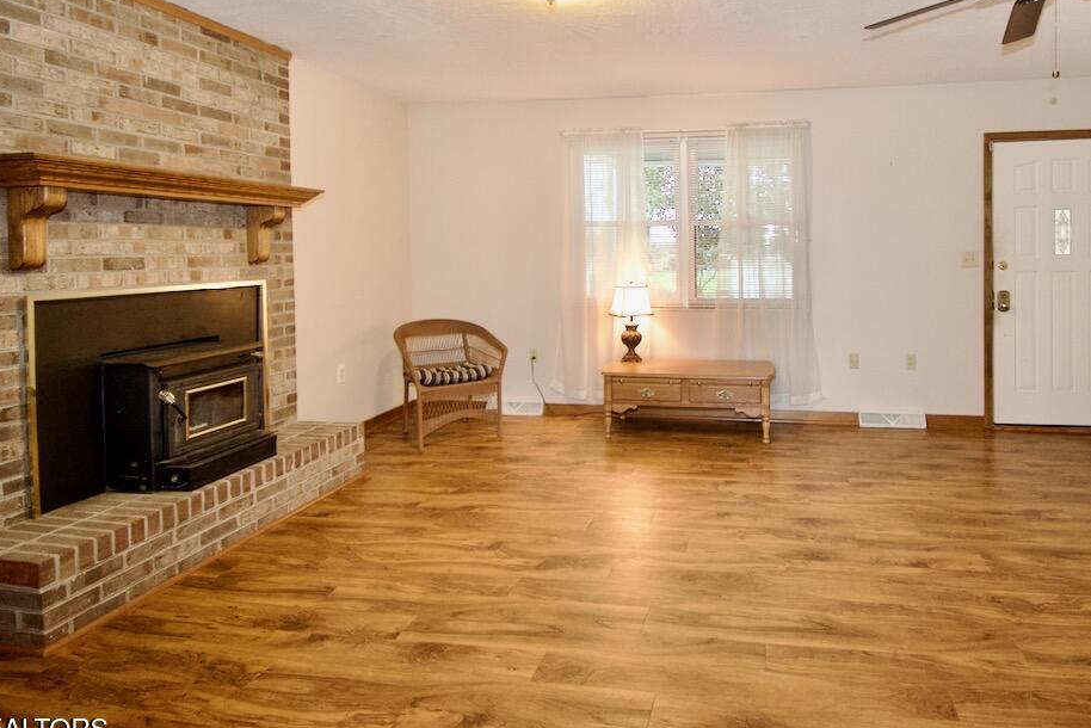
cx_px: 660
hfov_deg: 80.1
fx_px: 637
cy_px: 265
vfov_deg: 58.6
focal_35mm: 21
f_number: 4.5
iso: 1250
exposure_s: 1/60
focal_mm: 10
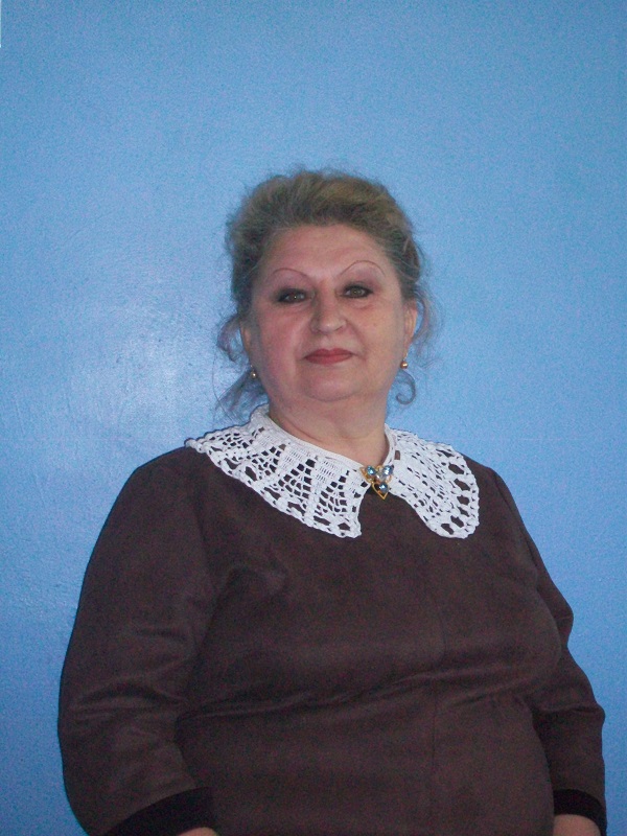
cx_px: 314
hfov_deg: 15.4
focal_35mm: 96
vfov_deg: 20.4
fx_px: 2318
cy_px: 418
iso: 400
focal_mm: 17.1
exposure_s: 1/125
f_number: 5.1
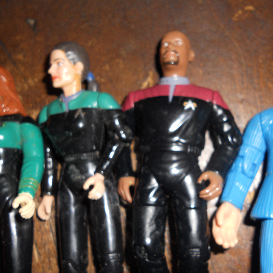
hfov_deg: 43.6
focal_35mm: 38
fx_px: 339
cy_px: 137
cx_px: 167
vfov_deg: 43.9
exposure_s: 1/25
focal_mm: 5.8
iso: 80
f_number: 8.8
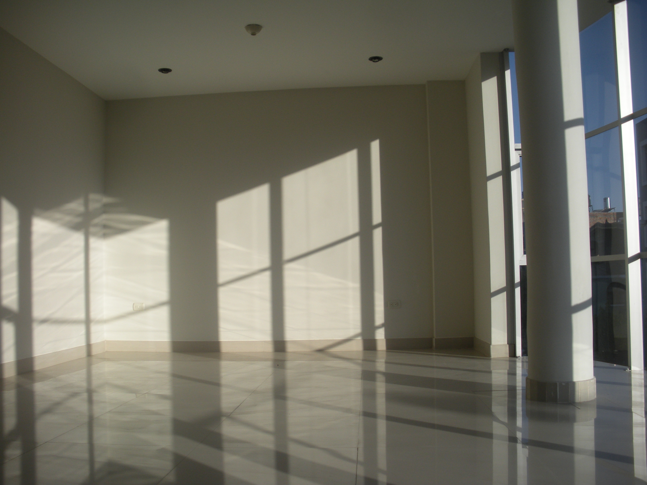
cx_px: 324
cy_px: 242
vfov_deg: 39.7
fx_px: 673
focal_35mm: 36
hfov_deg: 51.4
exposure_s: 1/412
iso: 64
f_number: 3.5
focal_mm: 6.3
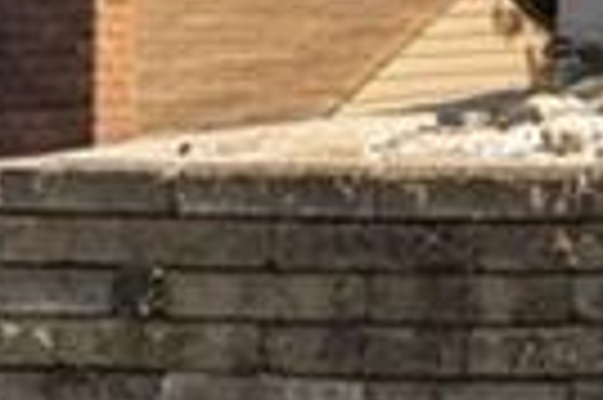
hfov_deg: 6.7
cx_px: 2164
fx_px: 4350
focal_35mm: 260
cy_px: -1115
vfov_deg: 4.8
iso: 400
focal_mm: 34
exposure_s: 1/640
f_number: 8
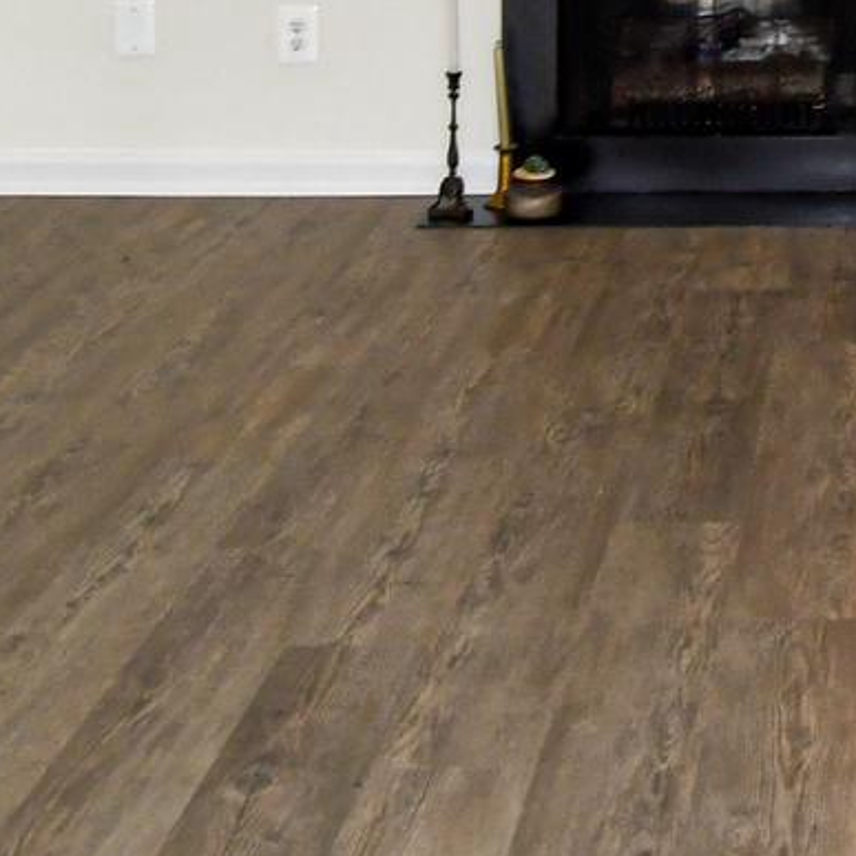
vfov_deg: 19.9
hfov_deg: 20.0
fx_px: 2266
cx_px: 1040
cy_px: -209
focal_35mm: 81
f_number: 4
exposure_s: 1/60
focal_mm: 12
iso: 500
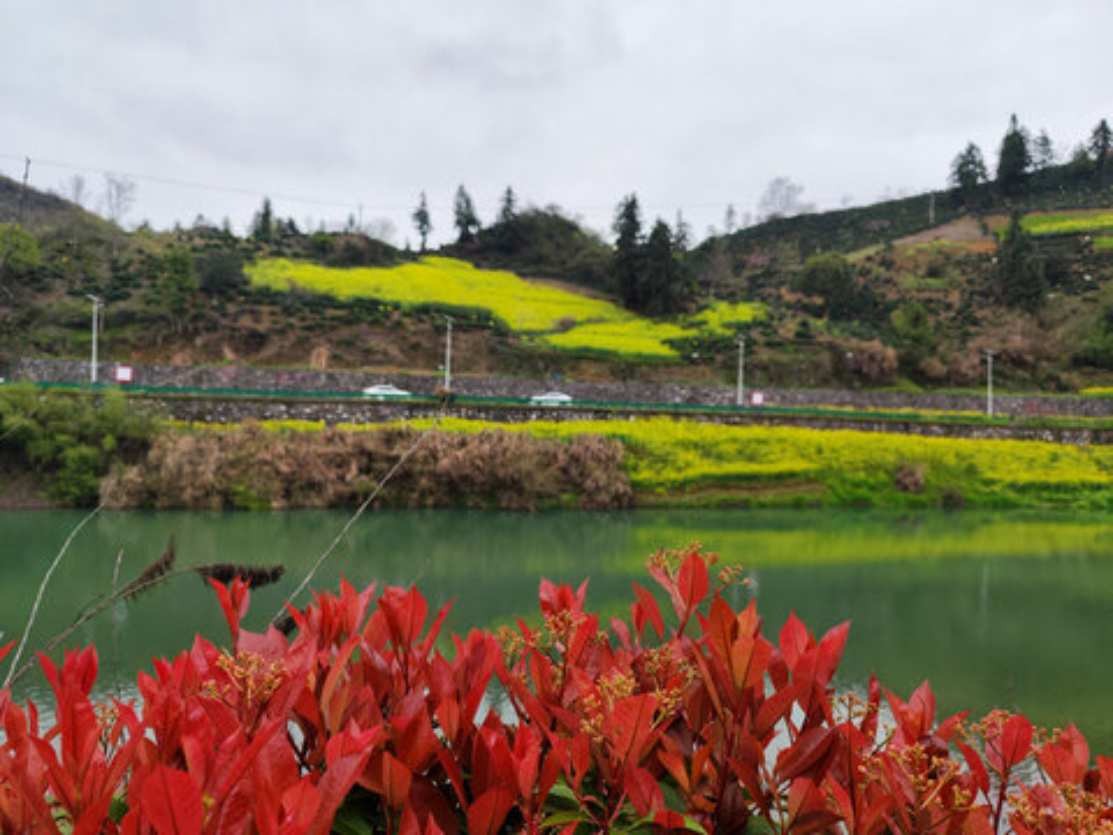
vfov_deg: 56.8
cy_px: 418
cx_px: 556
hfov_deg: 71.6
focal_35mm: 24
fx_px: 772
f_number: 1.9
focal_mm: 6.92
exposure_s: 1/577
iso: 50
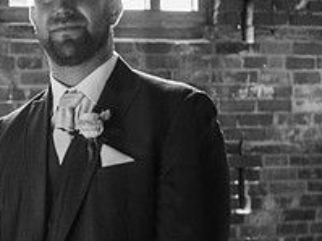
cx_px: -45
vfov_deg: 15.0
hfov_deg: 19.1
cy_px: 181
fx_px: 911
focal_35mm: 98
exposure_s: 1/200
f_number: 1.8
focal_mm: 35
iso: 1400
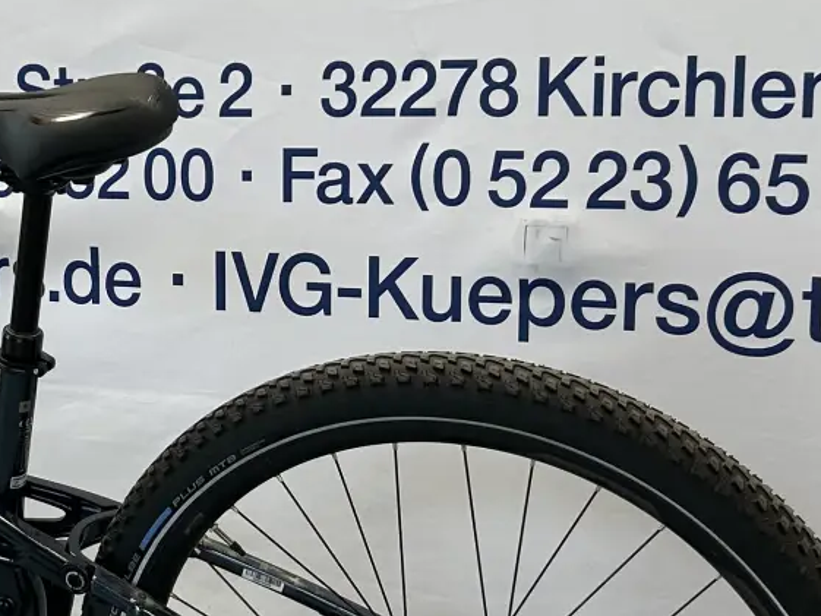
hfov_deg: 21.6
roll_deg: +1.0
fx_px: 2111
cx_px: 107
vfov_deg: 16.5
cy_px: 435
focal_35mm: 89
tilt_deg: -11.4
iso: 50
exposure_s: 1/121
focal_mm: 5.7
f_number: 1.5
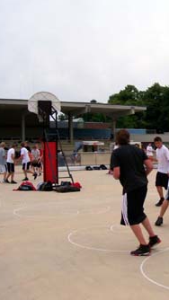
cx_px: 179
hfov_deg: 22.8
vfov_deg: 41.3
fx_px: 398
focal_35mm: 50
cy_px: 150
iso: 80
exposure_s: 1/370
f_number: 5.1
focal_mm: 5.6
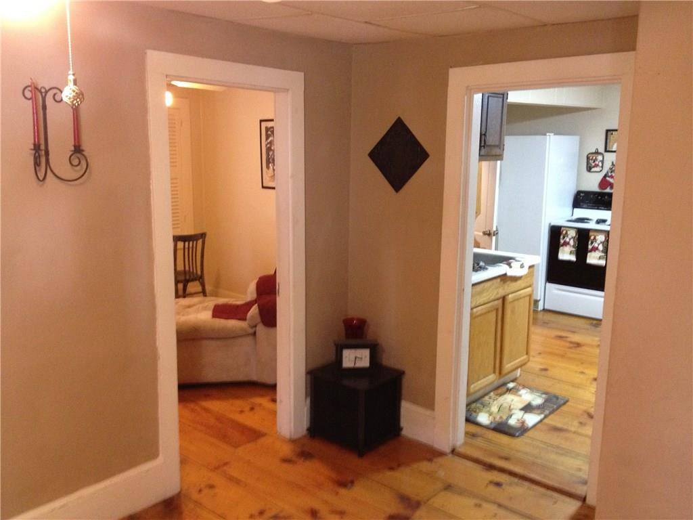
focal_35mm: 35
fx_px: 701
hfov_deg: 52.6
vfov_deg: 40.7
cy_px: 260
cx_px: 346
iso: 400
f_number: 2.4
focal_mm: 4.28
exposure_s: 1/15
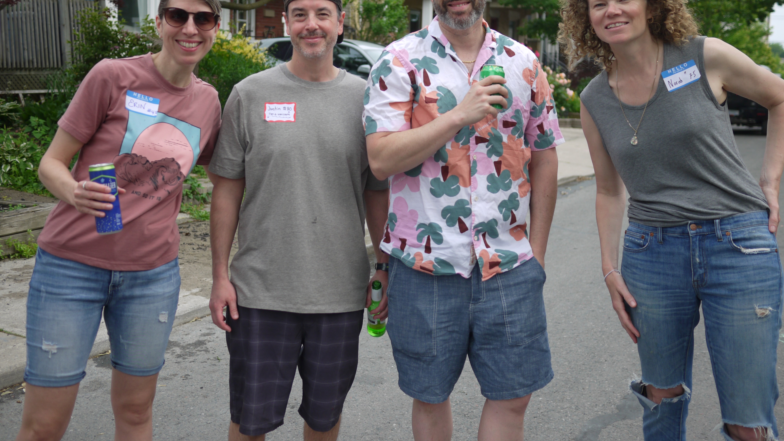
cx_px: 389
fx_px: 915
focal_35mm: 44
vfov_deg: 26.9
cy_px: 148
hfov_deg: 46.4
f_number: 2
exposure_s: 1/1300
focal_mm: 20
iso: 100
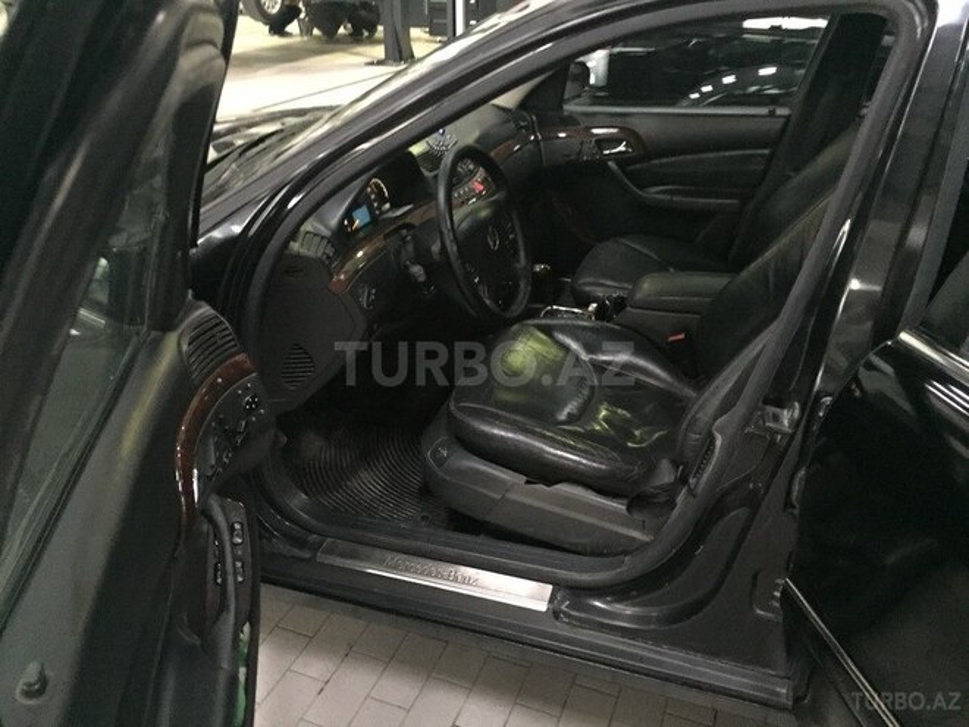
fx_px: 812
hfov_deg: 61.7
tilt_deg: -26.7
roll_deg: +0.1
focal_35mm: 29
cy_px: 364
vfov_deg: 48.2
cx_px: 484
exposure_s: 1/17
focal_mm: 4.15
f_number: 2.2
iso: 400
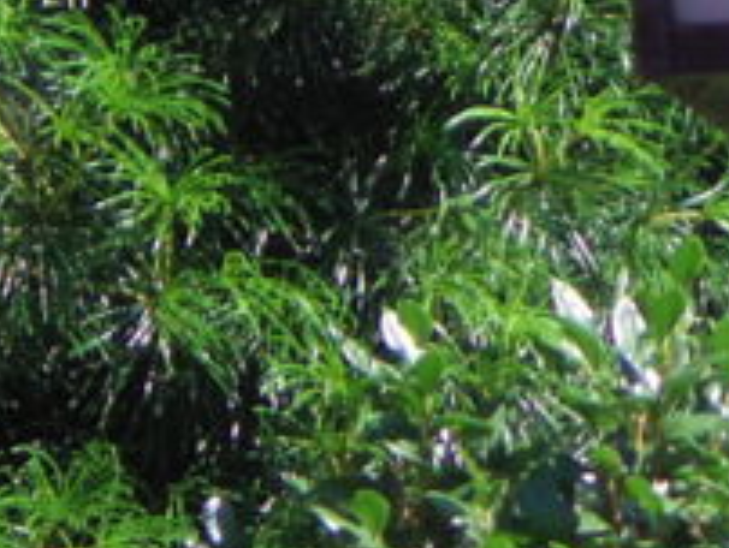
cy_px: -155
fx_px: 5018
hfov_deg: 8.0
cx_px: 1299
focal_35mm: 238
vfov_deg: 6.2
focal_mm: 8.5
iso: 125
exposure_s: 1/1250
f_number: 1.9
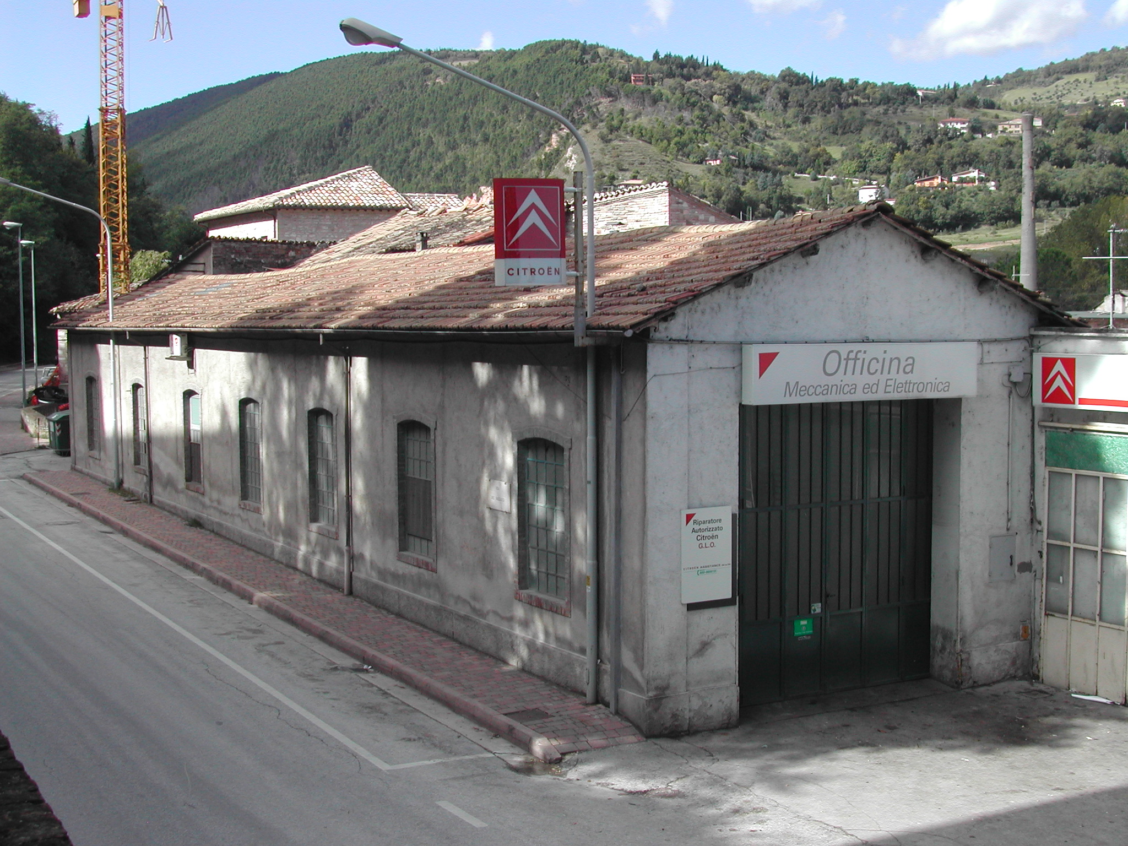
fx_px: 1532
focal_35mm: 47
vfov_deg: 30.9
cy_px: 423
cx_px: 564
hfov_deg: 40.4
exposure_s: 1/142
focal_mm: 10.1
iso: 100
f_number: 8.4
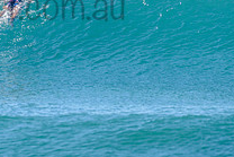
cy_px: -6
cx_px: 6
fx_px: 9145
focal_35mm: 1406
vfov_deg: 1.0
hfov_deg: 1.5
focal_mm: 500
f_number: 5.6
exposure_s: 1/2000
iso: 280
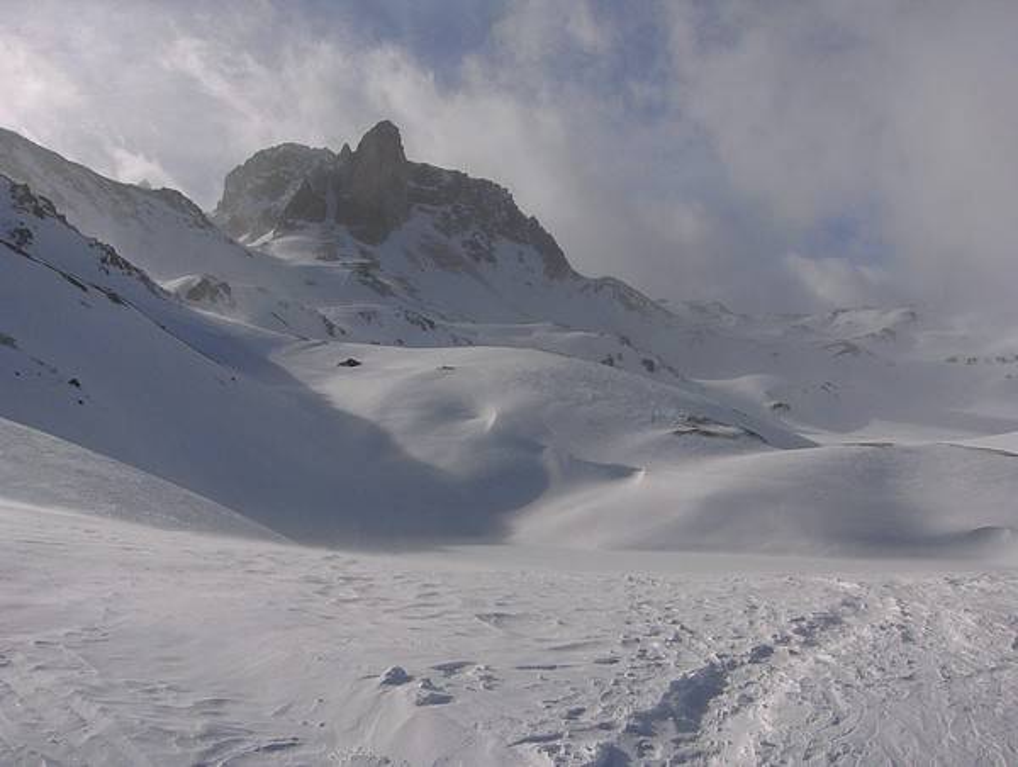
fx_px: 1149
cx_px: 509
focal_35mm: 39
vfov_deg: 36.9
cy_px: 384
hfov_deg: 47.8
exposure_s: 1/2083
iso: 100
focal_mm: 8
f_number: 4.8
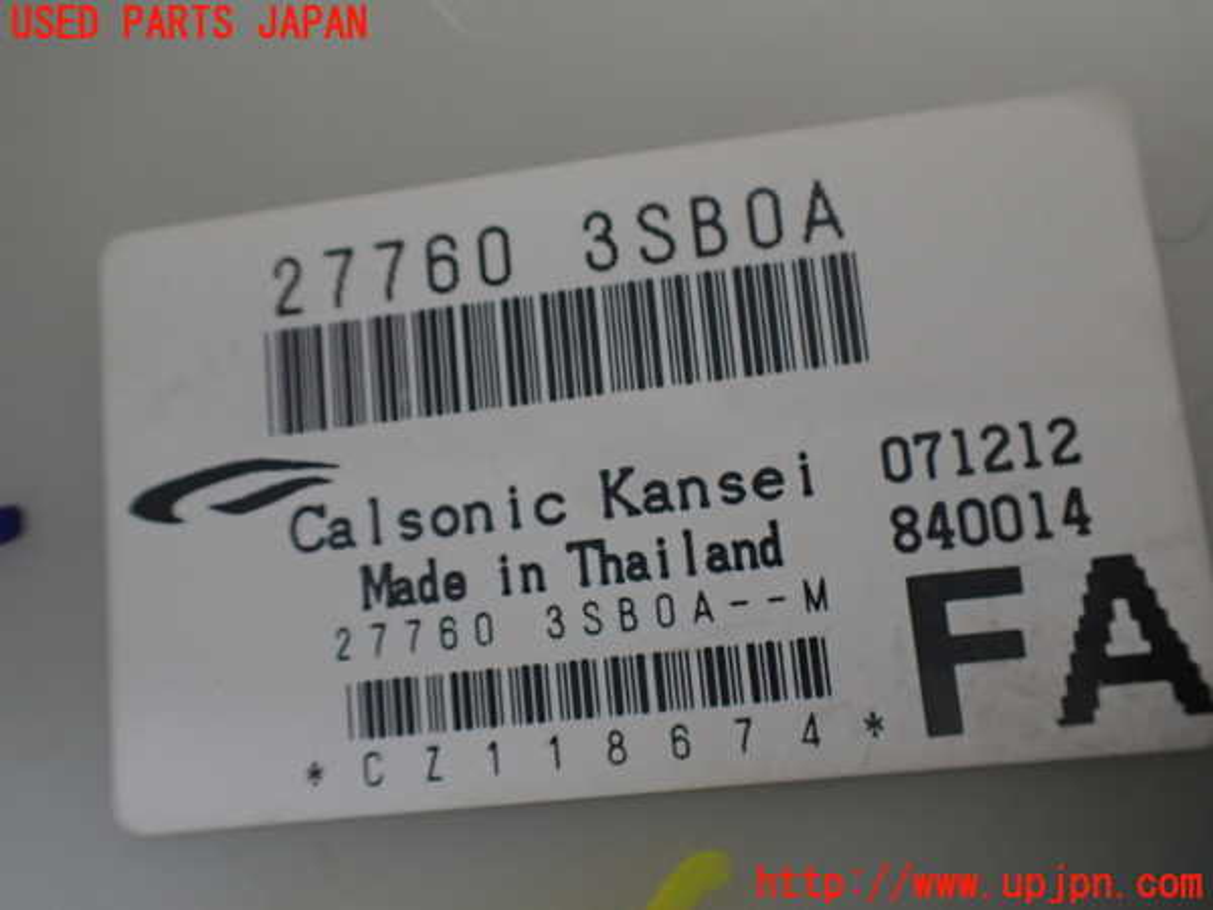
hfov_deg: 60.0
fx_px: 1051
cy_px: 455
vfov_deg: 46.8
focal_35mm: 30
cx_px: 606
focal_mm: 5.4
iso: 320
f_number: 2.3
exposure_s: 1/125
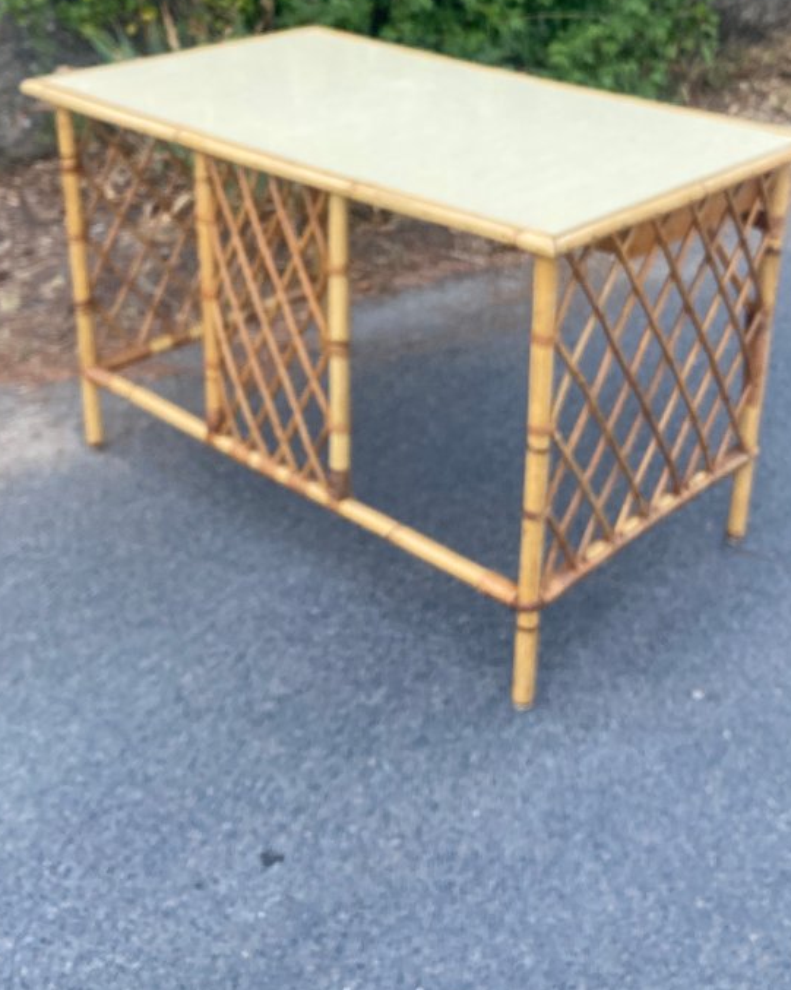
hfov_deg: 33.4
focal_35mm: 45
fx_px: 1318
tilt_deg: -23.6
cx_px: 450
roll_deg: -2.5
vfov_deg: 40.6
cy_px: 317
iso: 32
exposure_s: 1/799
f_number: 1.8
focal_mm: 4.25
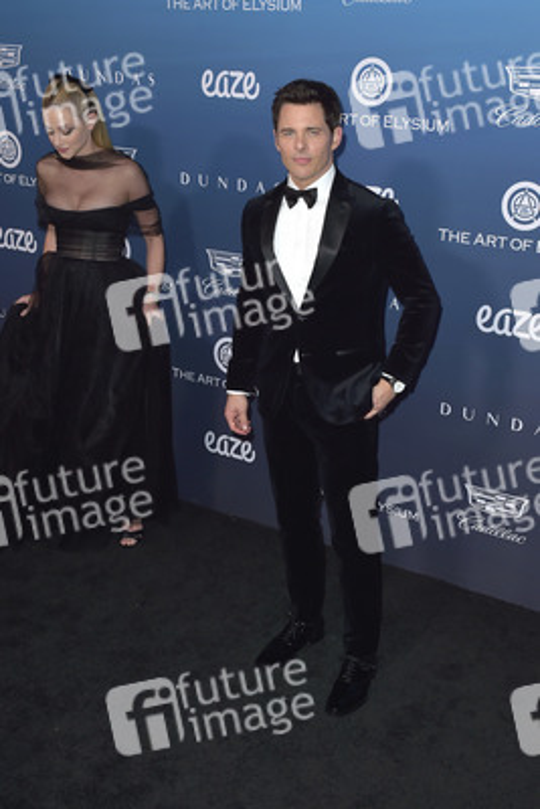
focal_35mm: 36
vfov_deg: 53.1
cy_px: 404
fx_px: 809
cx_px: 270
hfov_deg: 36.9
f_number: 5.6
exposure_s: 1/250
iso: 250
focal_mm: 36
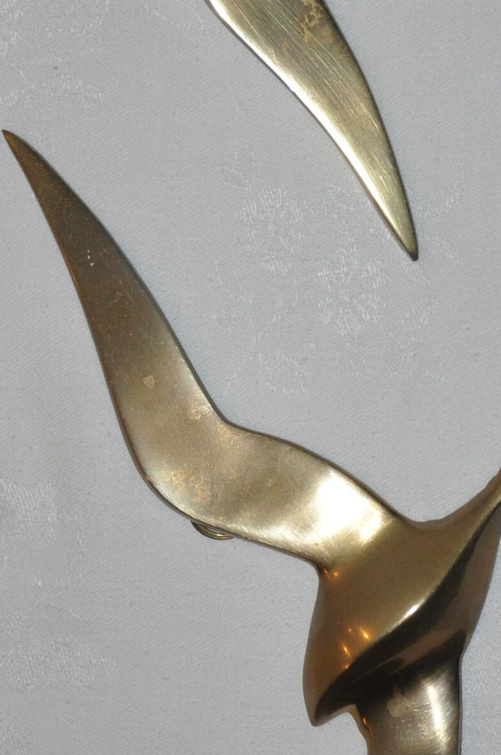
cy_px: 258
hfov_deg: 9.9
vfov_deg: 14.9
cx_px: 187
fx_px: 2890
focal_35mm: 138
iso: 800
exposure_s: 1/60
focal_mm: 34
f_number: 4.2
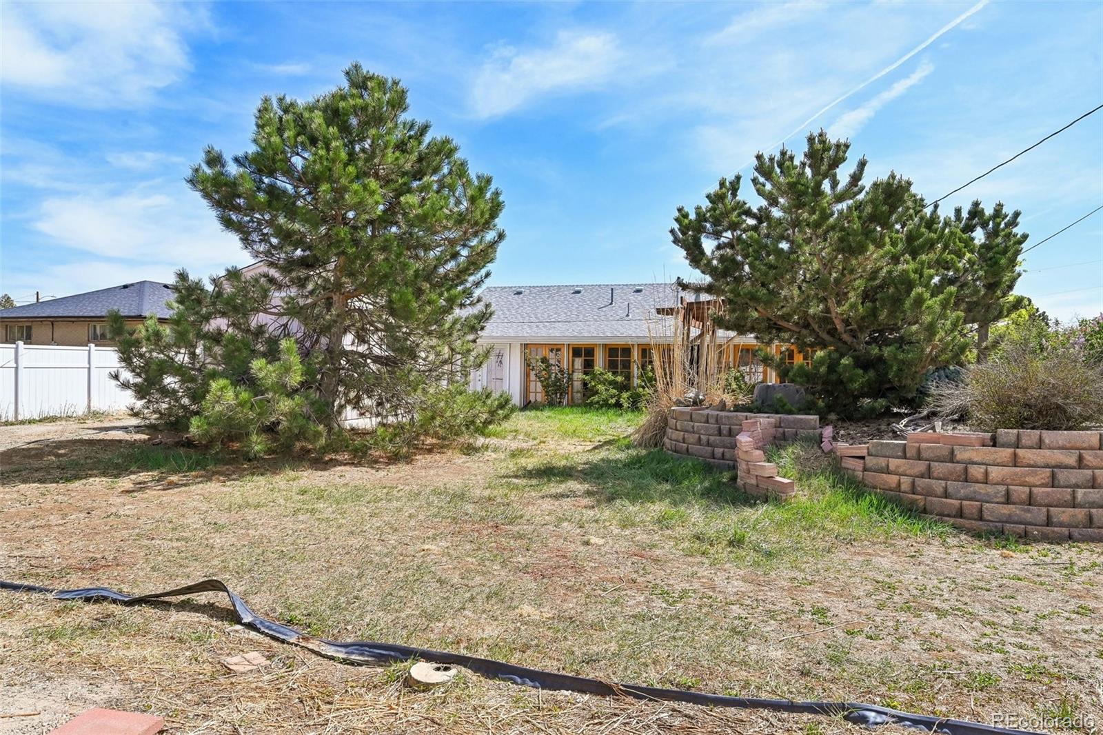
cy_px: 368
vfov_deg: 56.1
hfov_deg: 77.3
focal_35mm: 22
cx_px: 552
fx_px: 689
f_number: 10
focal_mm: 22.5
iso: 400
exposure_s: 1/640
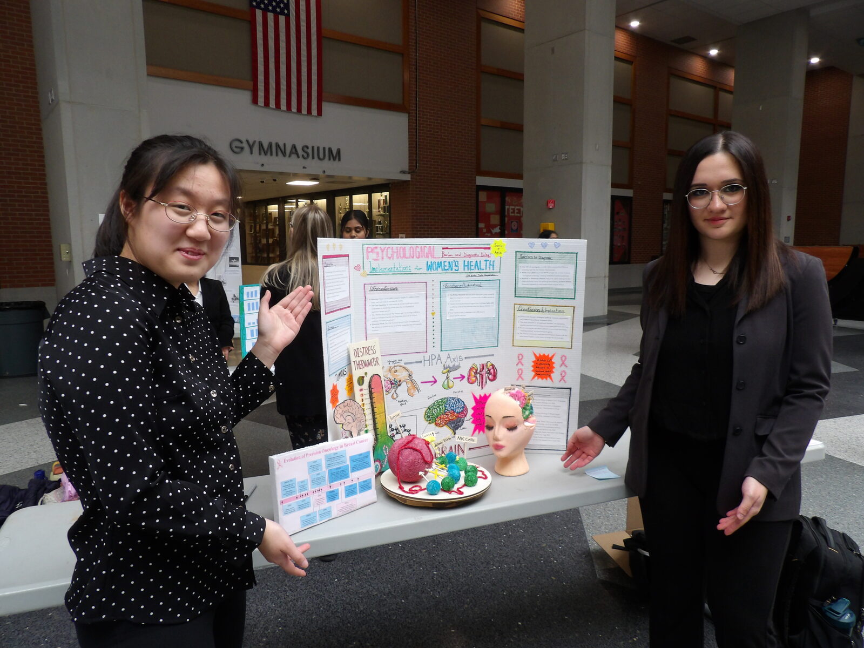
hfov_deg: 71.6
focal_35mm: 24
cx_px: 432
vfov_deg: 56.8
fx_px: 599
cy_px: 324
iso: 151
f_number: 3.2
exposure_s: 1/33
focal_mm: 4.3
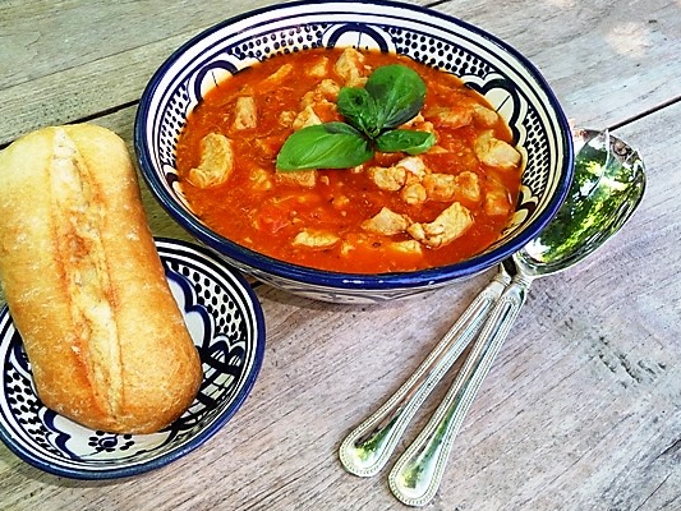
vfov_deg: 39.7
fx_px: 708
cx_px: 284
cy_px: 258
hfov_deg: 51.1
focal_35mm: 36
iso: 100
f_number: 3.4
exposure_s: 1/30
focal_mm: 5
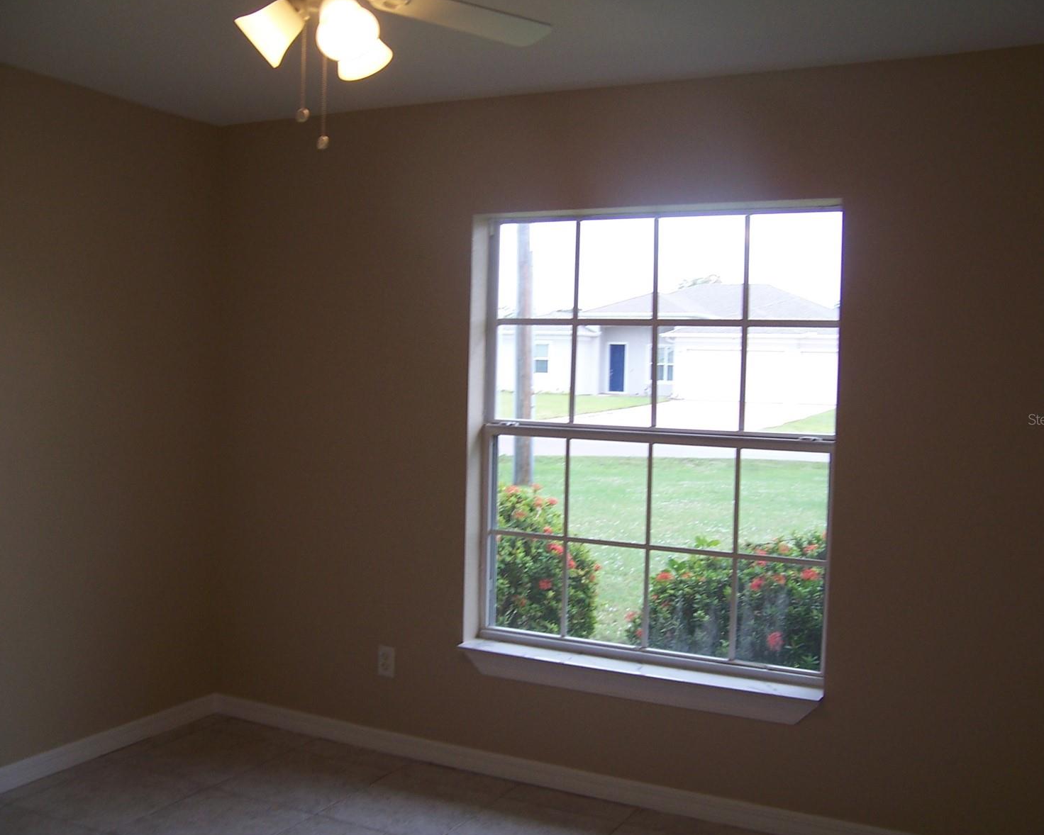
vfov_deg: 42.2
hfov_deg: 51.5
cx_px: 528
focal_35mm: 35
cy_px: 419
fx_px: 1082
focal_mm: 5.5
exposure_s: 1/90
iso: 80
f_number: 3.4
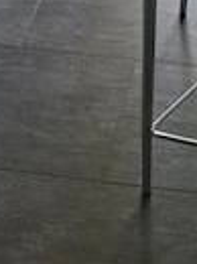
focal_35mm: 71
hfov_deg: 19.3
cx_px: 244
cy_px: -57
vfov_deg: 24.7
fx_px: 541
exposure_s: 1/100
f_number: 1.8
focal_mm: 5.54
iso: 200
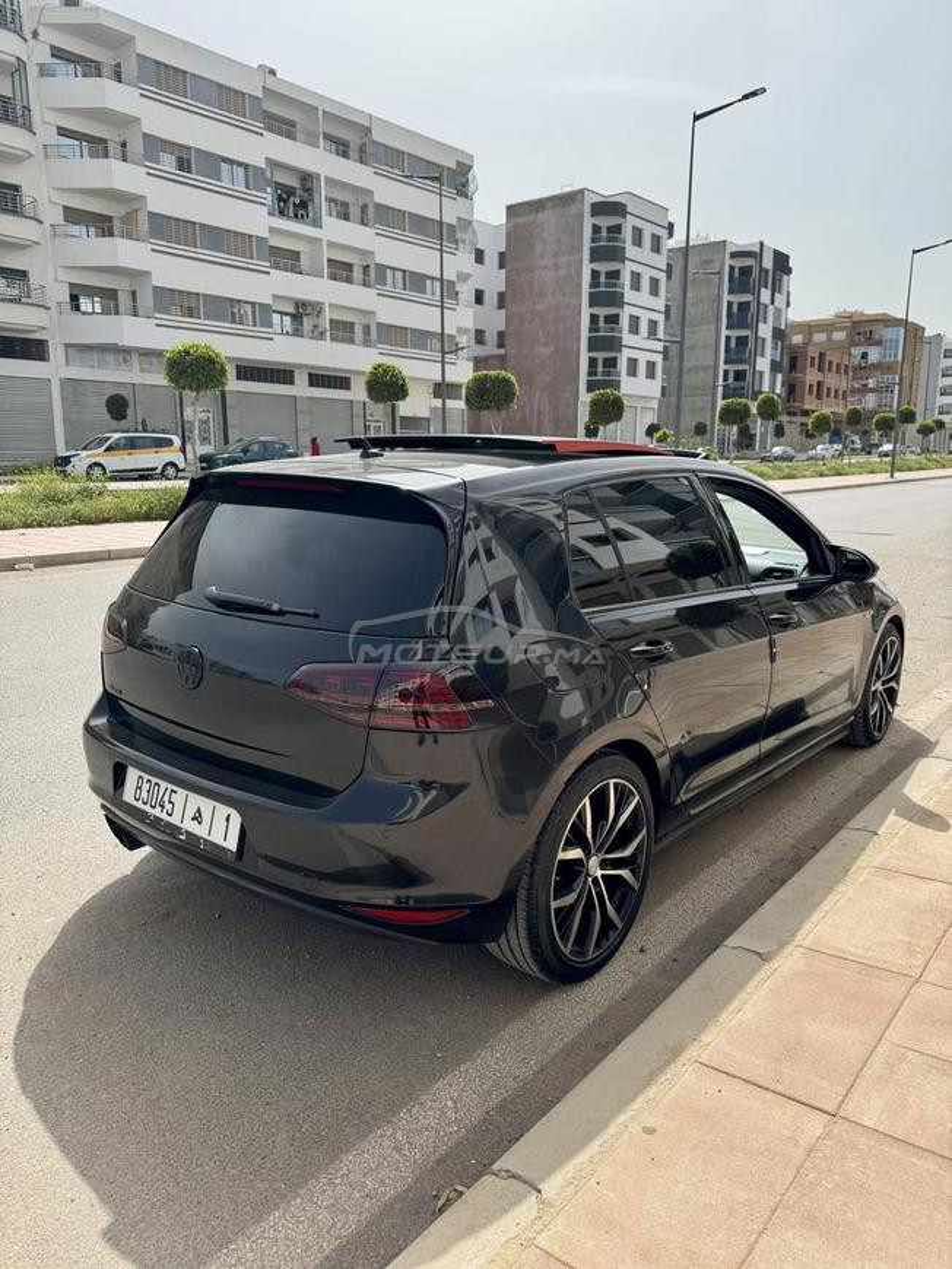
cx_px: 476
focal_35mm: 24
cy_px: 634
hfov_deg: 56.8
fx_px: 880
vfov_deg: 71.6
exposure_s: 1/3247
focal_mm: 6.76
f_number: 1.78
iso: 80
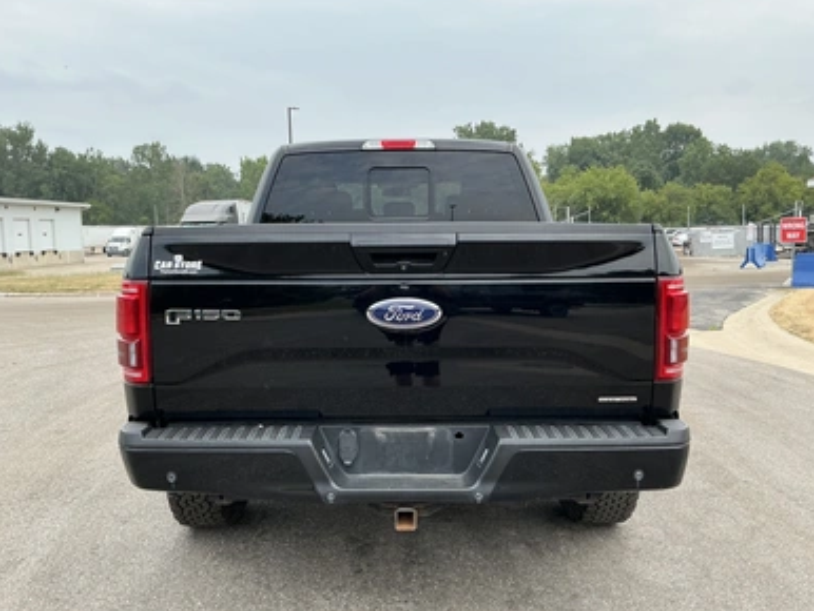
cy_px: 301
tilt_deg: +0.1
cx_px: 401
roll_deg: -0.9
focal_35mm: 29
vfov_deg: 48.3
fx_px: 682
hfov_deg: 61.6
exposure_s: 1/728
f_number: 1.8
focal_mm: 3
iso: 25
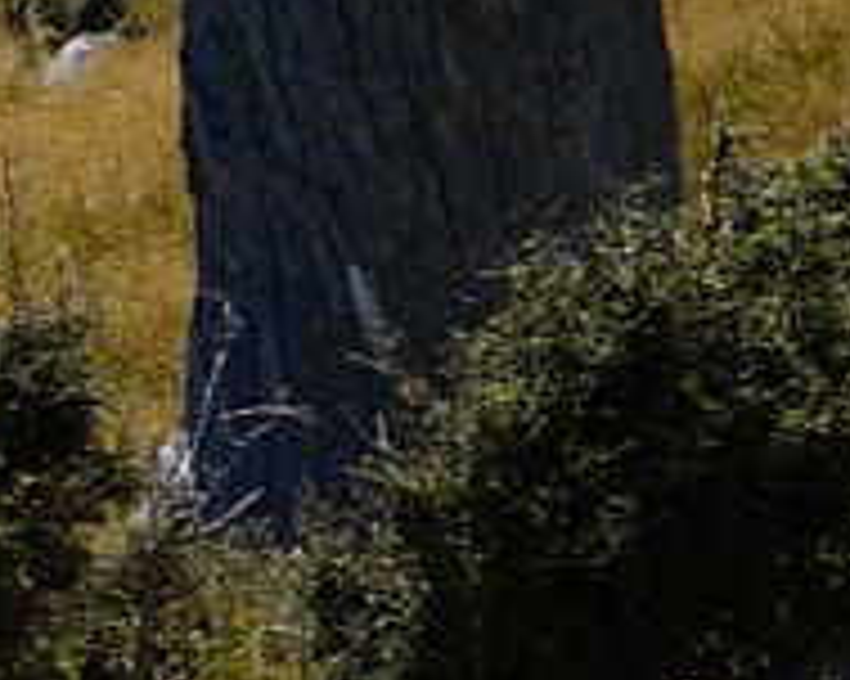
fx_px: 13955
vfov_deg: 2.8
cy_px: -937
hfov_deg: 3.3
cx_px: -2721
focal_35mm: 555
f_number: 11
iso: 100
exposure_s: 1/250
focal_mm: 70
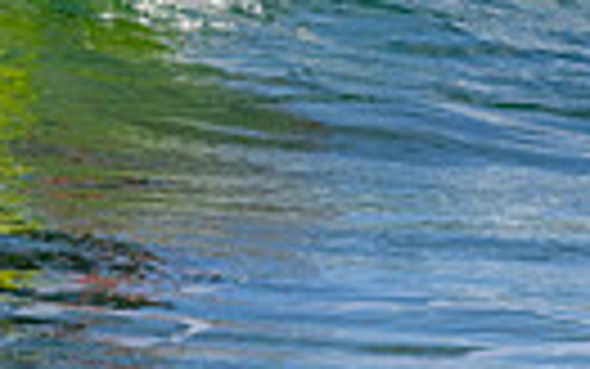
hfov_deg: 0.8
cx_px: 365
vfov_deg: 0.5
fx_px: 42001
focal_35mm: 2611
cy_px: -232
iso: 1600
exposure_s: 1/2000
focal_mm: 580
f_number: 11
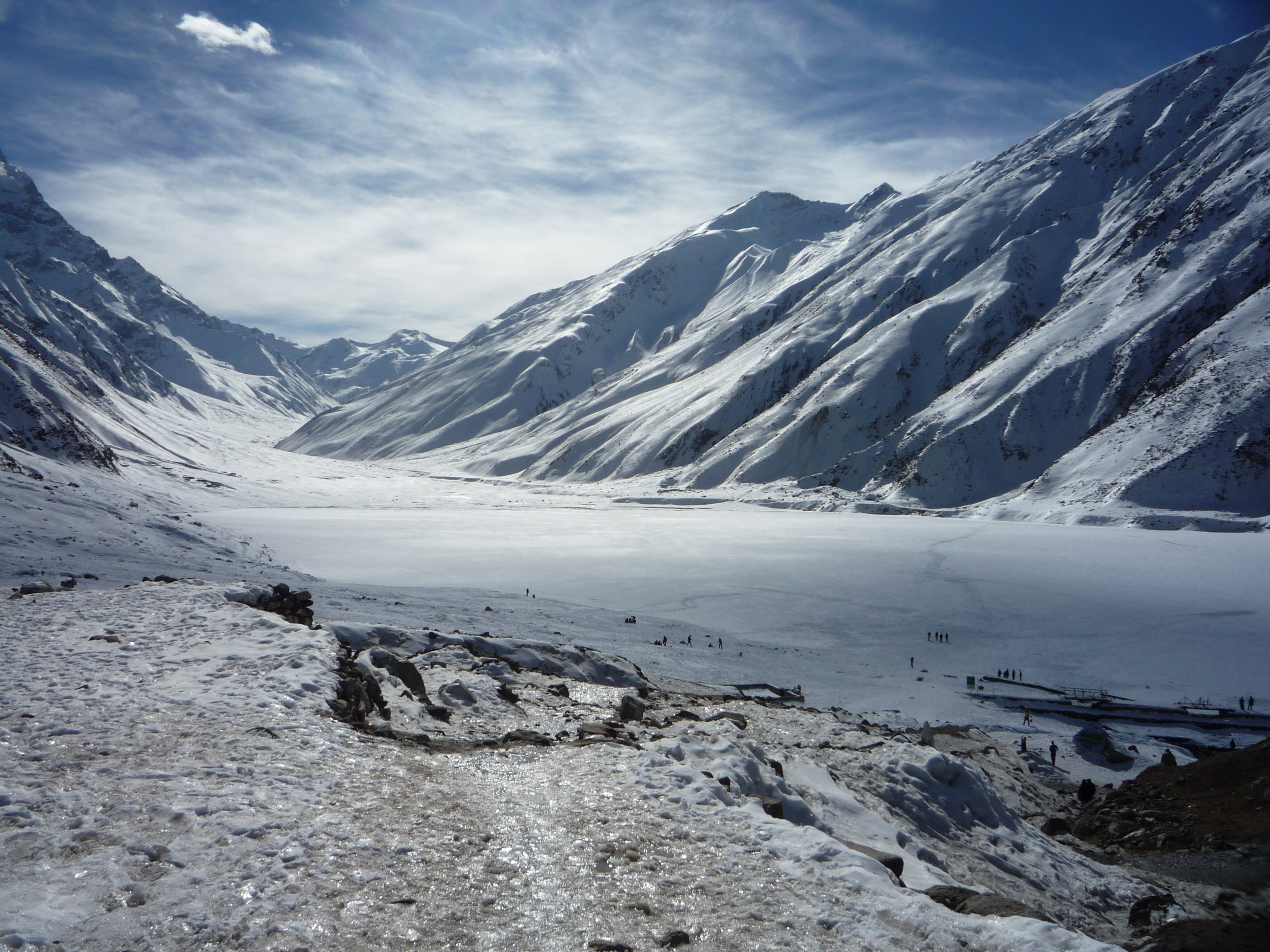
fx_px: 1101
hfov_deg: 60.0
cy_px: 476
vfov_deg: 46.8
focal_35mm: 30
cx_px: 635
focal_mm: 5.2
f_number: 7.1
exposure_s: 1/1000
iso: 100
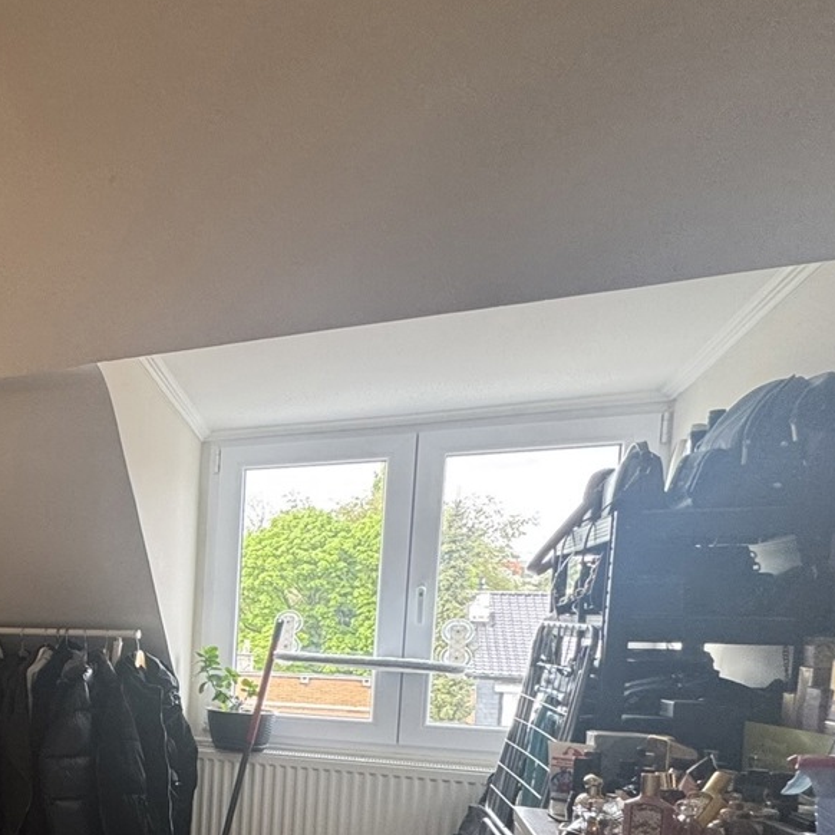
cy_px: 679
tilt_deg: -3.8
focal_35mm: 34
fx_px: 928
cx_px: -247
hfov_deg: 34.5
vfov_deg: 45.7
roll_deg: -0.7
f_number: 2.2
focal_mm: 2.22
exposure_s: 1/100
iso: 125
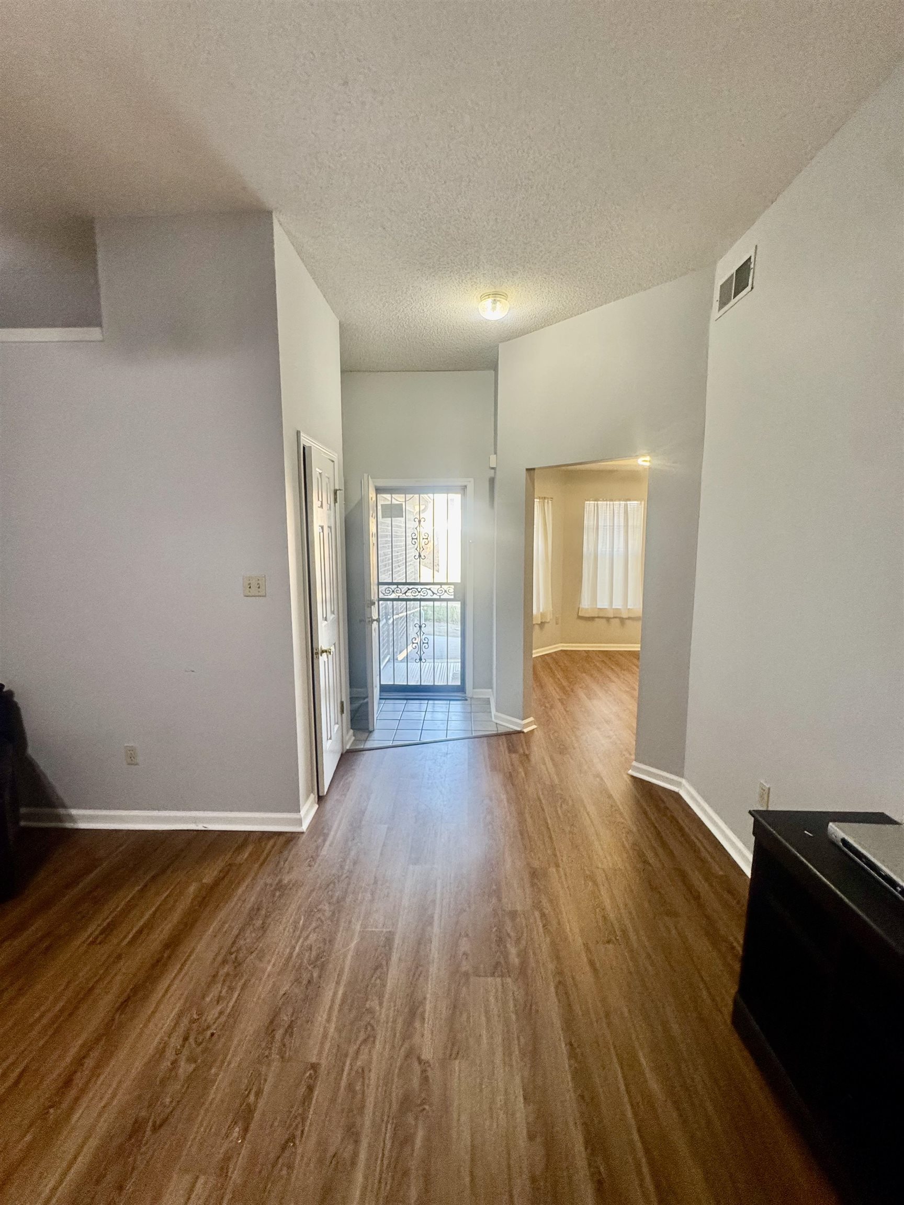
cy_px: 602
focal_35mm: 14
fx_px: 487
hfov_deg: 85.7
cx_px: 452
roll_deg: +0.5
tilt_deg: -9.5
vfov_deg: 102.1
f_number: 2.2
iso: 250
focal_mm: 2.22
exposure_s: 1/120
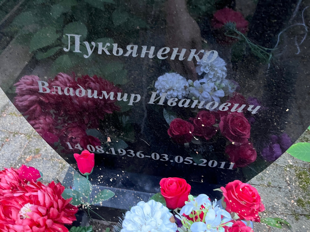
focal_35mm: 26
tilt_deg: -46.1
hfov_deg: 67.3
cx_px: 155
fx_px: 233
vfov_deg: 53.1
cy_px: 116
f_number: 1.6
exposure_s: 1/31
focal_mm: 5.1
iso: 640
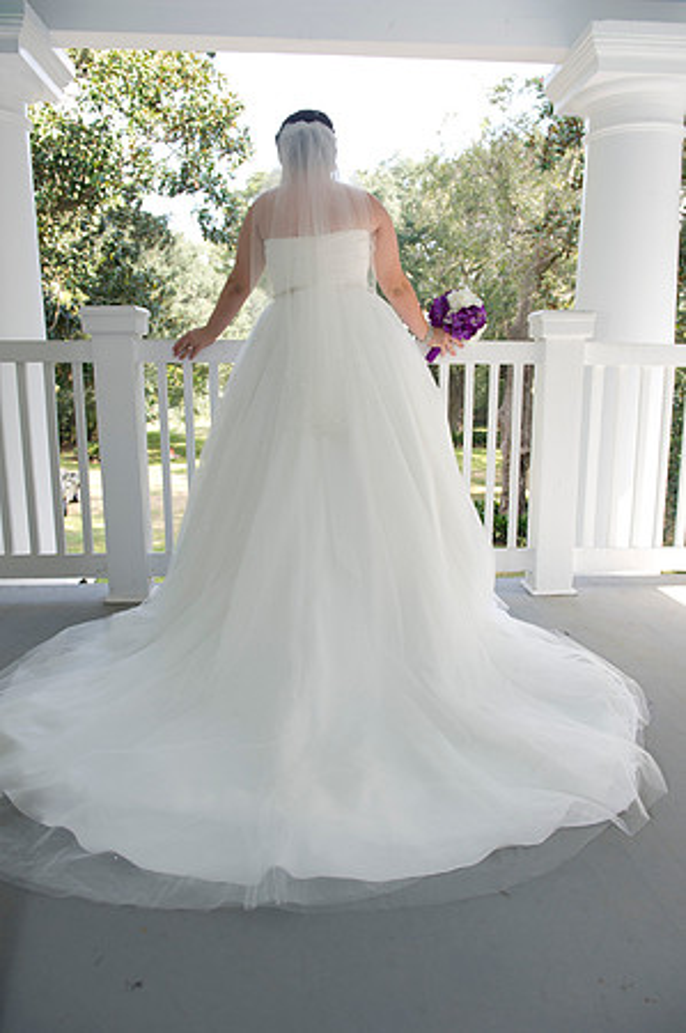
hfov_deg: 47.8
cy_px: 516
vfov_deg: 67.4
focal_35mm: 27
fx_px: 773
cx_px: 343
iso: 320
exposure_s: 1/125
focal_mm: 27
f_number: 5.6
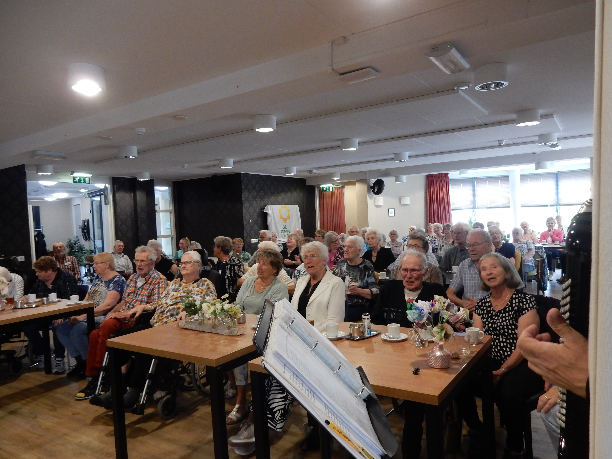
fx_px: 442
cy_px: 230
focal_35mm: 25
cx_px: 306
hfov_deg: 69.4
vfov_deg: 54.9
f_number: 3.7
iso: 400
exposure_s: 1/30
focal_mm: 4.5
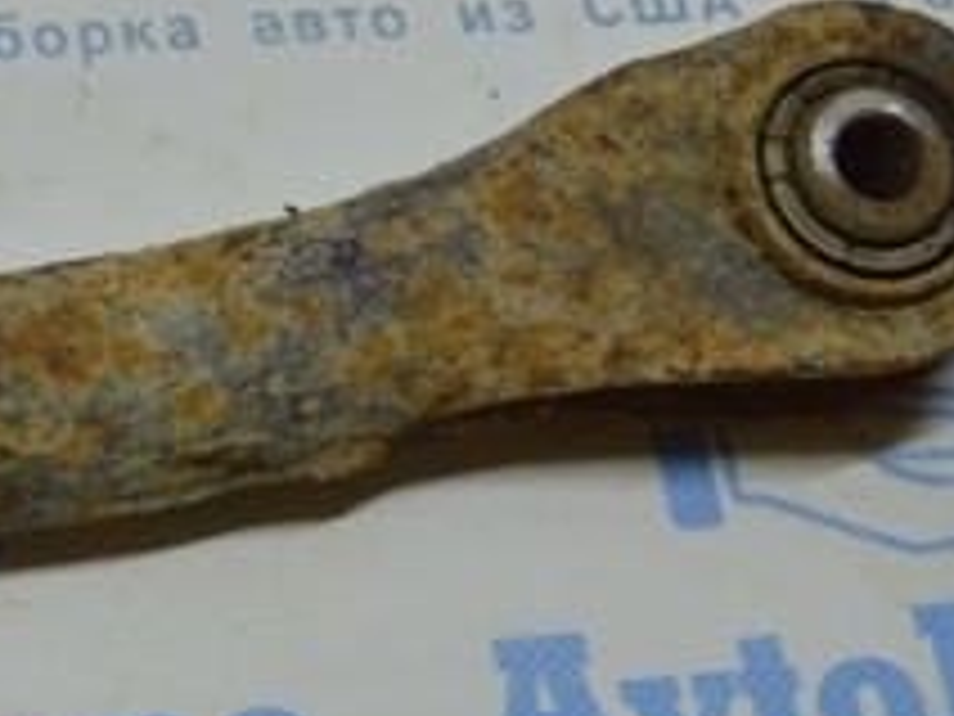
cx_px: -184
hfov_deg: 16.1
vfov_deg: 12.6
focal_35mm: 117
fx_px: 3237
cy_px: 227
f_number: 4
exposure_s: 1/125
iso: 400
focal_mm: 27
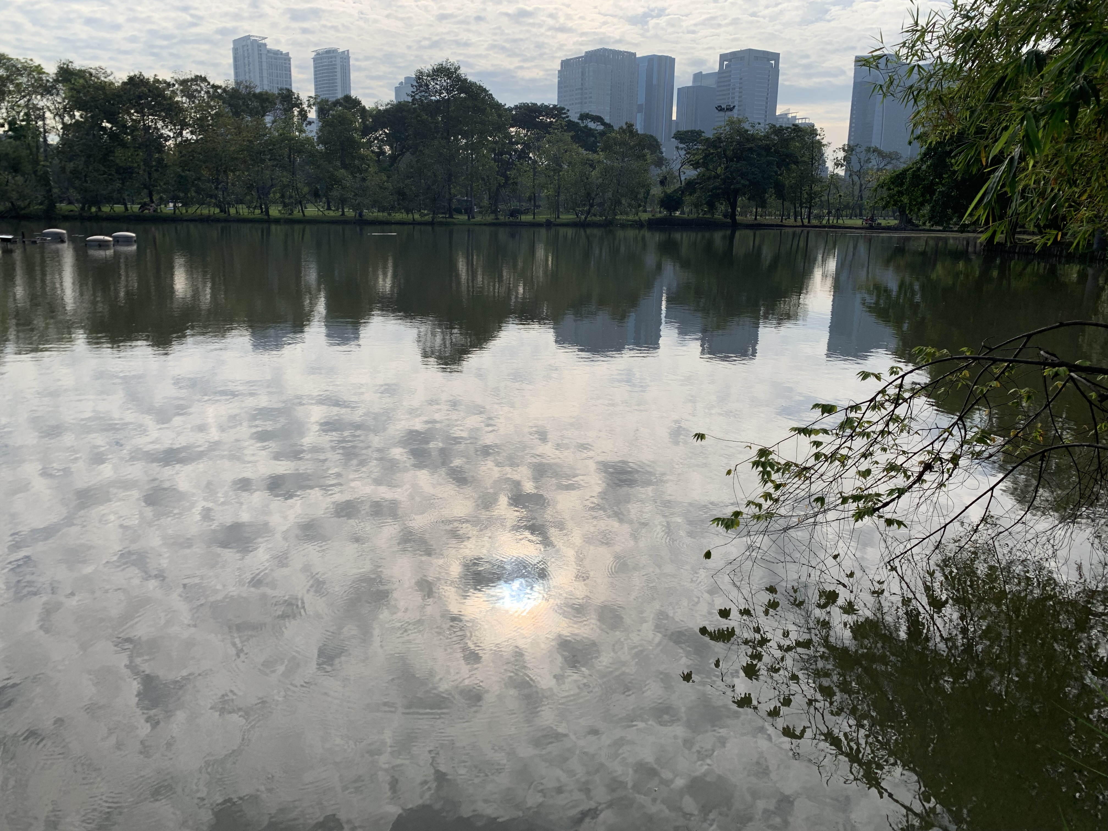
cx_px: 554
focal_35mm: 26
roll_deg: -1.9
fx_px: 832
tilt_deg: -12.2
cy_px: 416
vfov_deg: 53.1
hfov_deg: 67.3
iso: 25
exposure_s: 1/2364
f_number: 1.8
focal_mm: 4.25
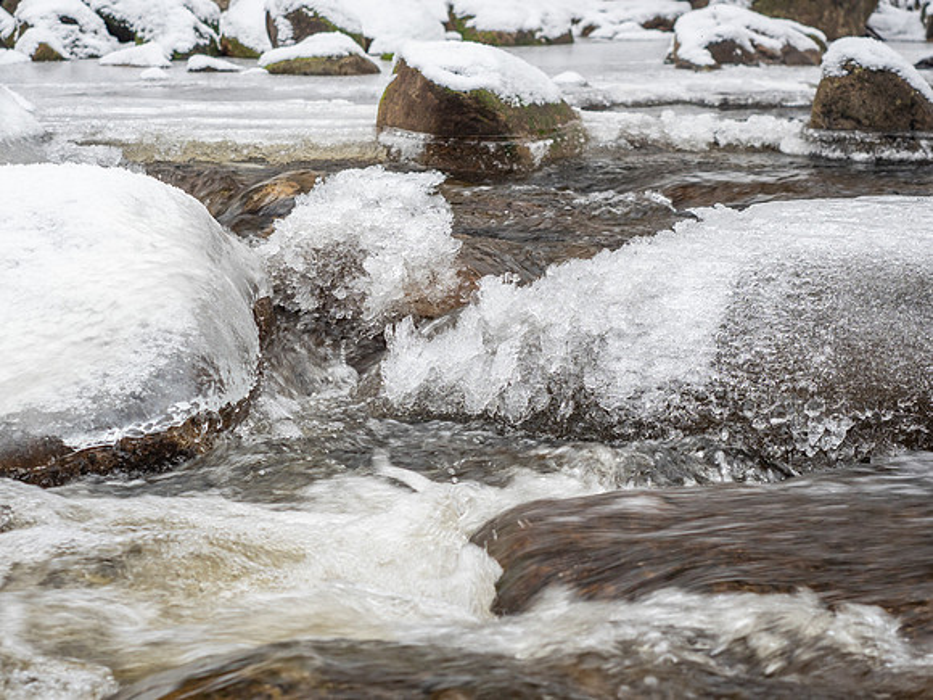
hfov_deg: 21.5
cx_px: 402
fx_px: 2454
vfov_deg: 16.2
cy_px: 350
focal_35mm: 91
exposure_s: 1/50
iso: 200
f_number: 4
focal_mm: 40
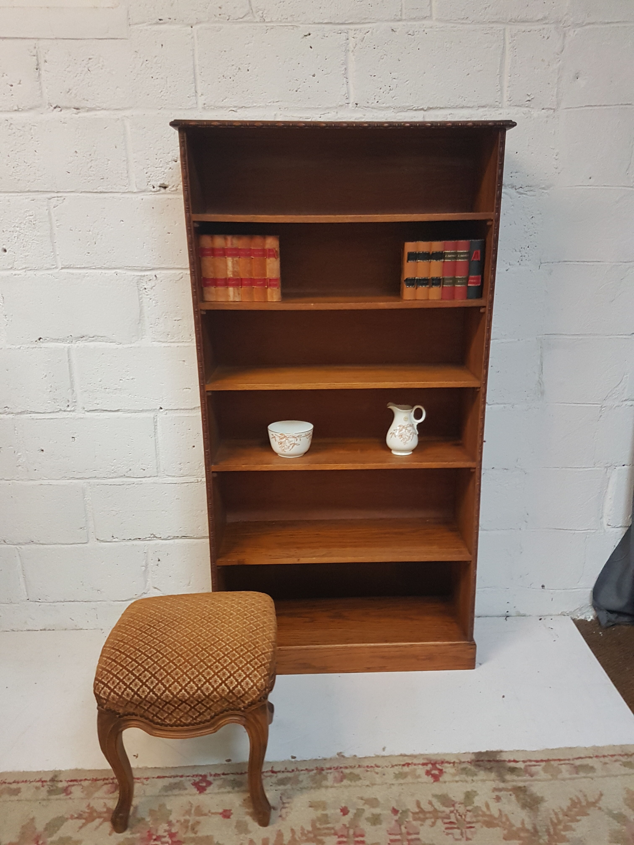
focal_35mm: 26
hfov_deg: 53.1
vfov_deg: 67.3
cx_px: 317
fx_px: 635
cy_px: 422
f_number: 1.7
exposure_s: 1/50
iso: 160
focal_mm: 4.2
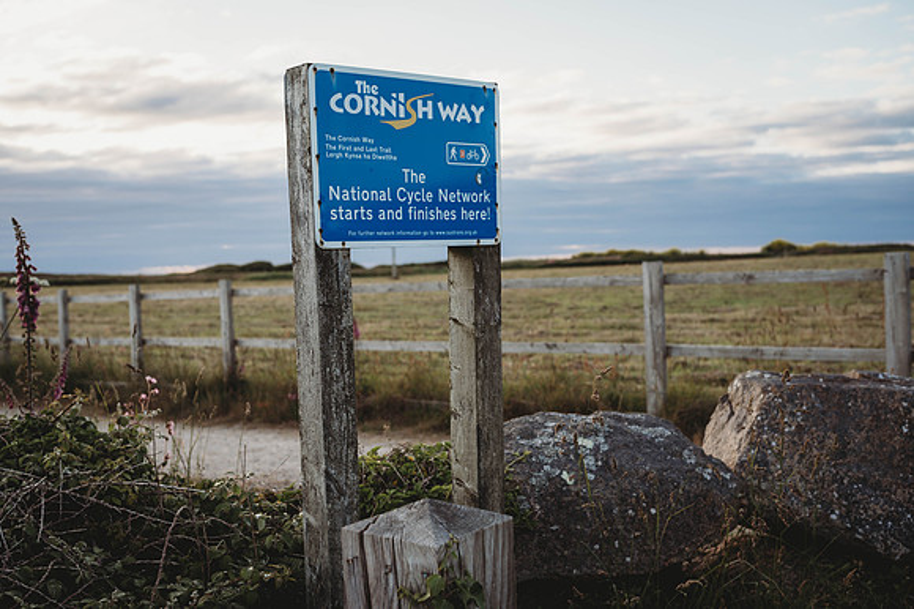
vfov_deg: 33.4
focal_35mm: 40
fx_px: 1015
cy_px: 304
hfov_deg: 48.5
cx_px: 457
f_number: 4
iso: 100
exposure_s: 1/200
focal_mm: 40
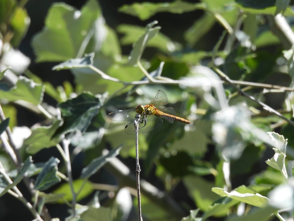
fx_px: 5945
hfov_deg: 2.8
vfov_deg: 2.1
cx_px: 147
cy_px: 110
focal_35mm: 700
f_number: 6.3
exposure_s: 1/250
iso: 100
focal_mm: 125
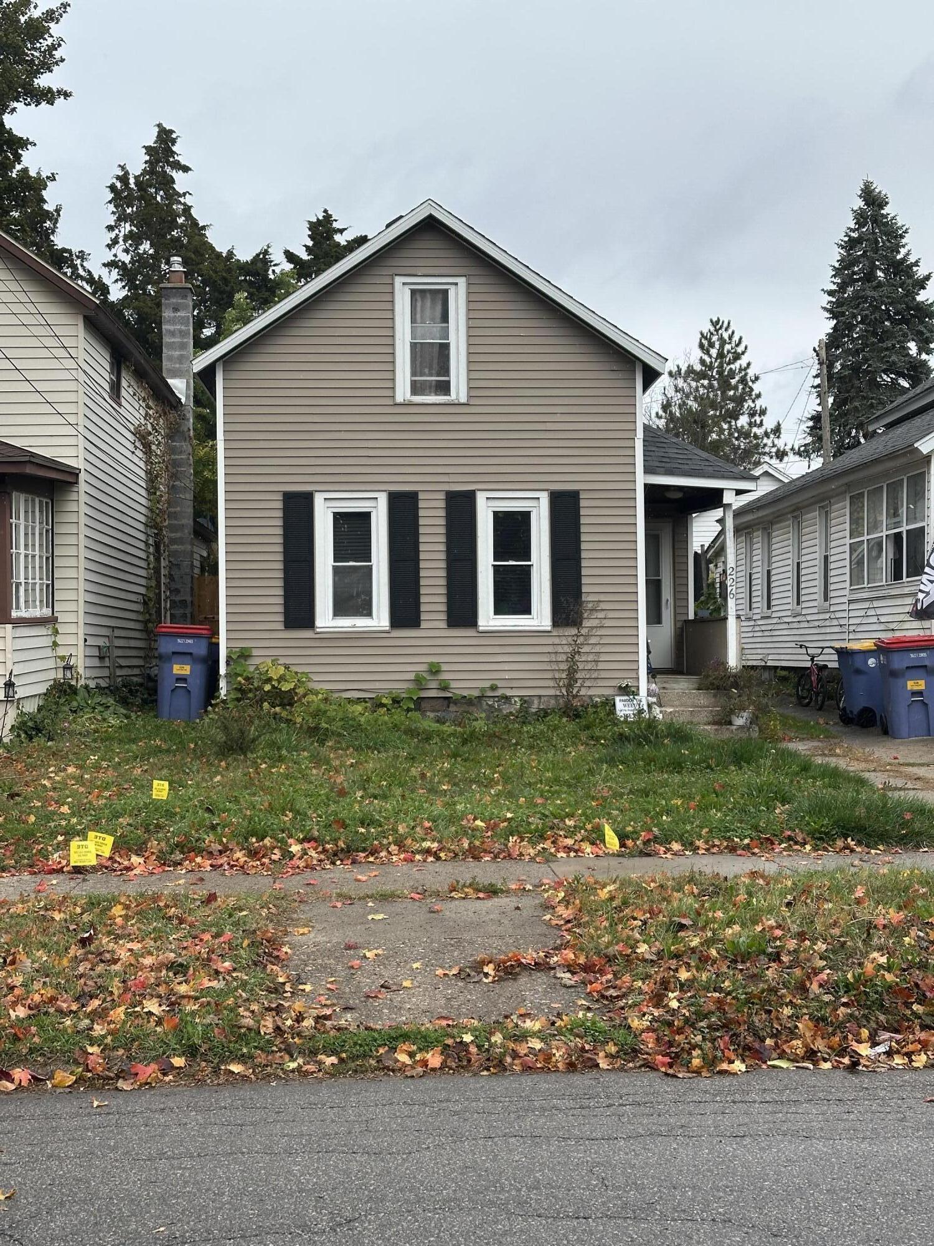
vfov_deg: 39.7
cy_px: 623
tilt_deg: +2.4
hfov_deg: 30.3
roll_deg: +0.2
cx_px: 467
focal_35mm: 48
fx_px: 1727
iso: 64
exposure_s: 1/1590
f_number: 1.78
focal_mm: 6.86
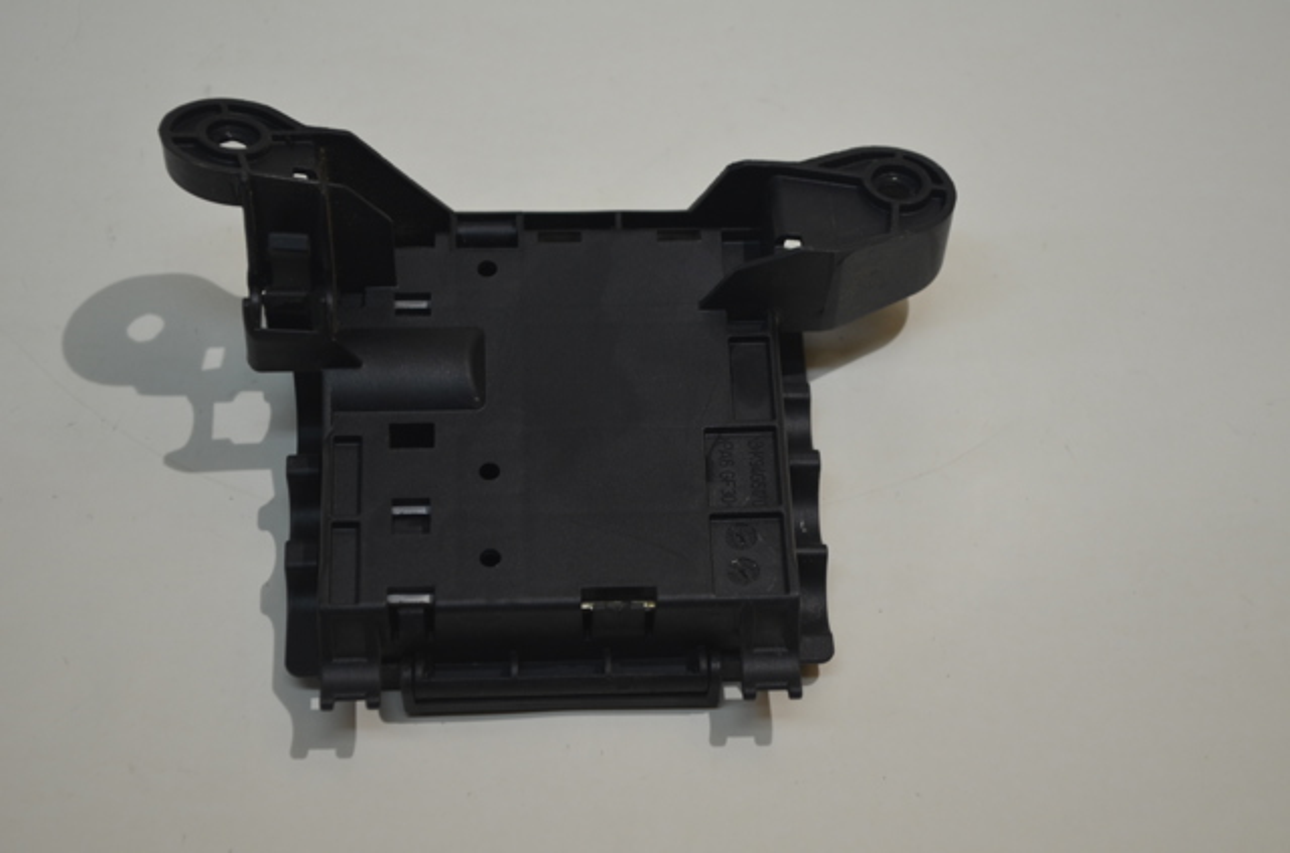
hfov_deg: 24.7
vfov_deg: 16.5
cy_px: 426
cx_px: 645
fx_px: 2948
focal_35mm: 82
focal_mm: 55
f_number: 5.6
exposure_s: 1/60
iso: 400
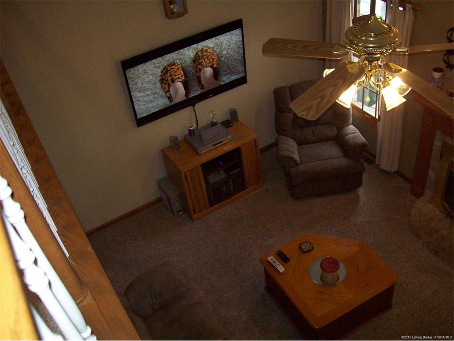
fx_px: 472
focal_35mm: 36
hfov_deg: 51.4
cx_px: 227
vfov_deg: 39.7
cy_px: 170
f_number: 2.7
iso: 200
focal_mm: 6
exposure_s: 1/64
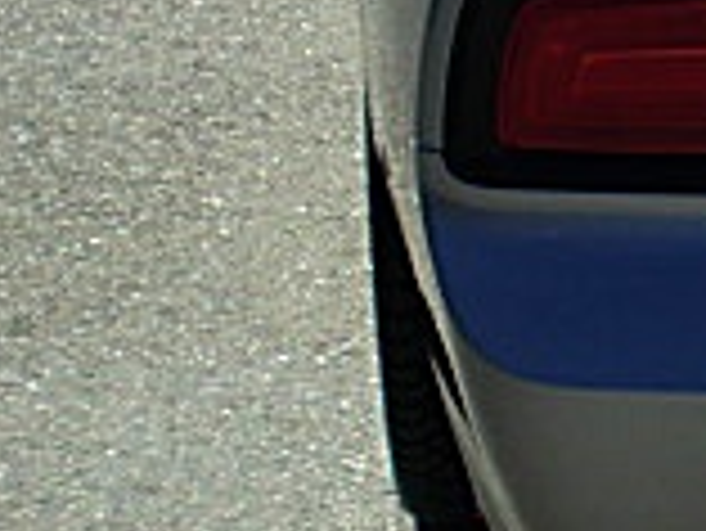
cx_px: 1133
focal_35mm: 106
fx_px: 2164
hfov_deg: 16.5
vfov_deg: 13.4
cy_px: -171
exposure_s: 1/1000
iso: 64
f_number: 2.6
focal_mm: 4.65
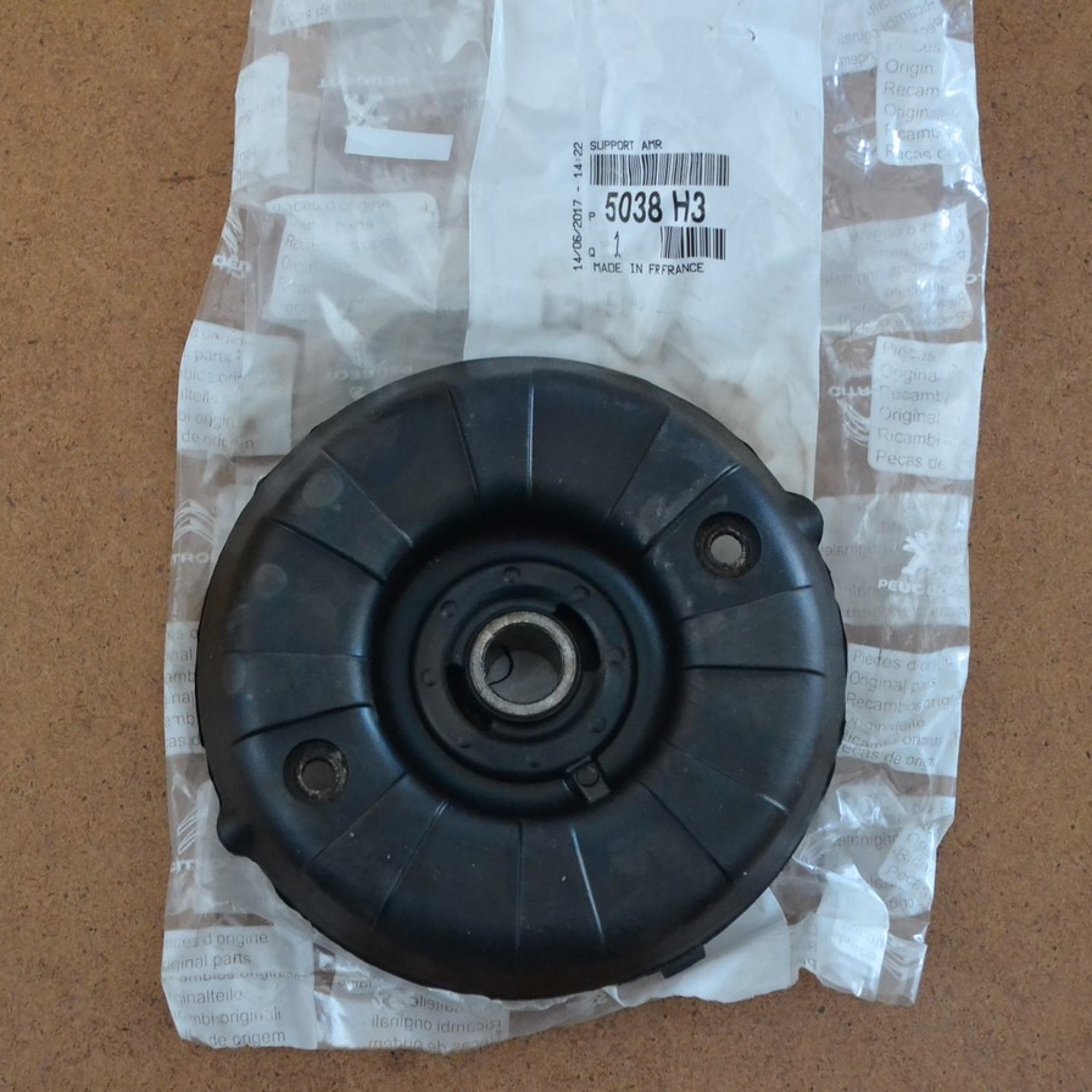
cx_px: 428
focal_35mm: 73
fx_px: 2605
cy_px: 545
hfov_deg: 23.6
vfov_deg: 23.7
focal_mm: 38
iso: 3200
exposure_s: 1/15
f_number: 5
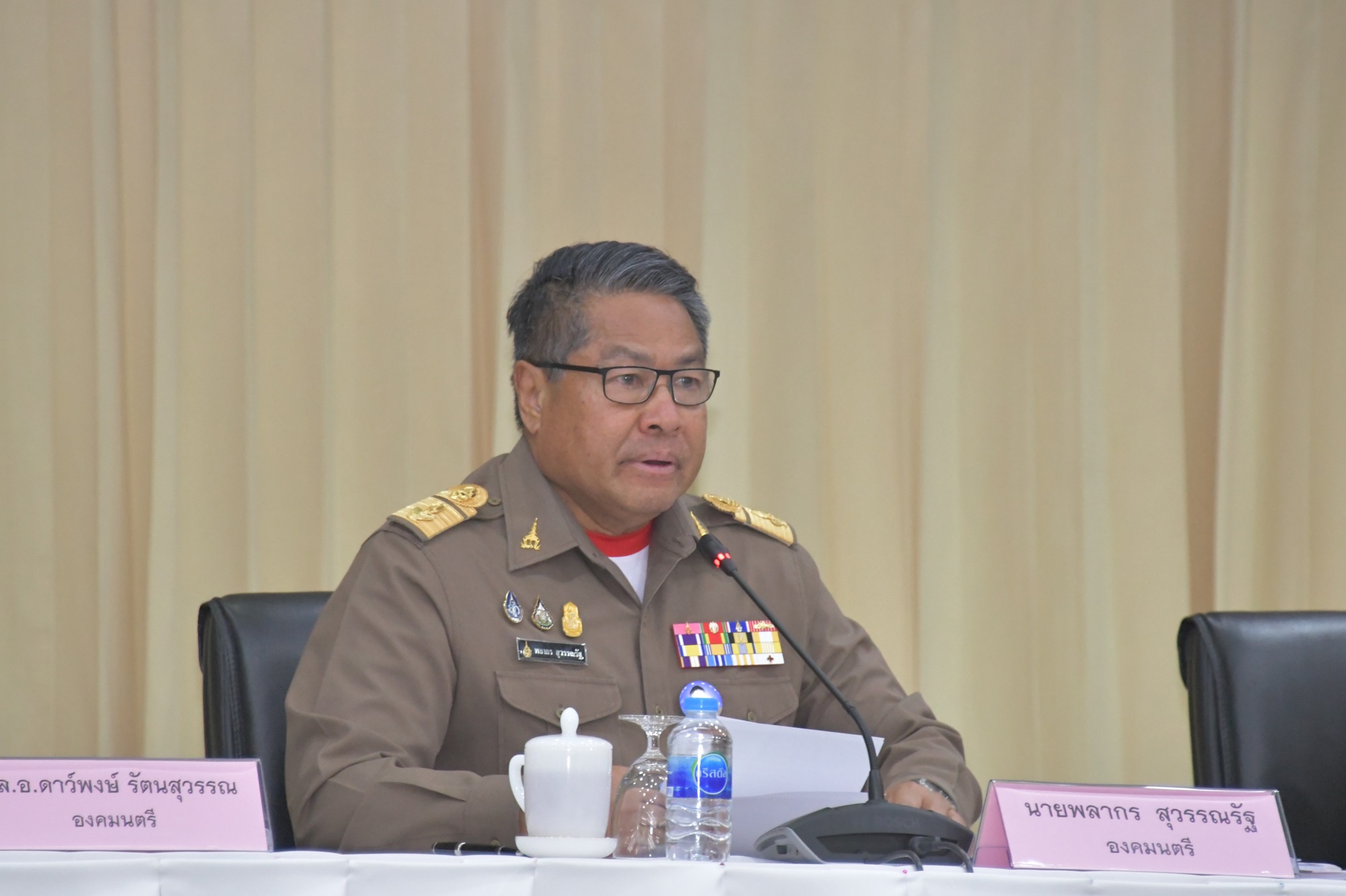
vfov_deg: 3.7
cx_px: 673
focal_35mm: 375
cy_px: 448
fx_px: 14012
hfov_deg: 5.5
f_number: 5.6
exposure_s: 1/200
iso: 7200
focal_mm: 250
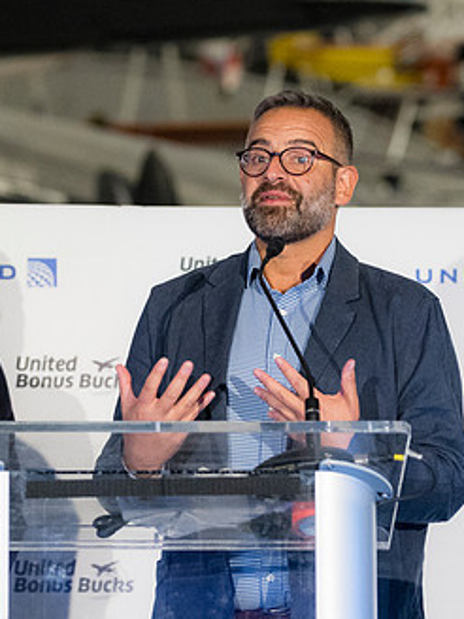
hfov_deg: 7.0
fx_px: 3771
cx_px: 243
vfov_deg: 9.4
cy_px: 338
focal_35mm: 211
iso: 1400
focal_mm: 83
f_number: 2.8
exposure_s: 1/200
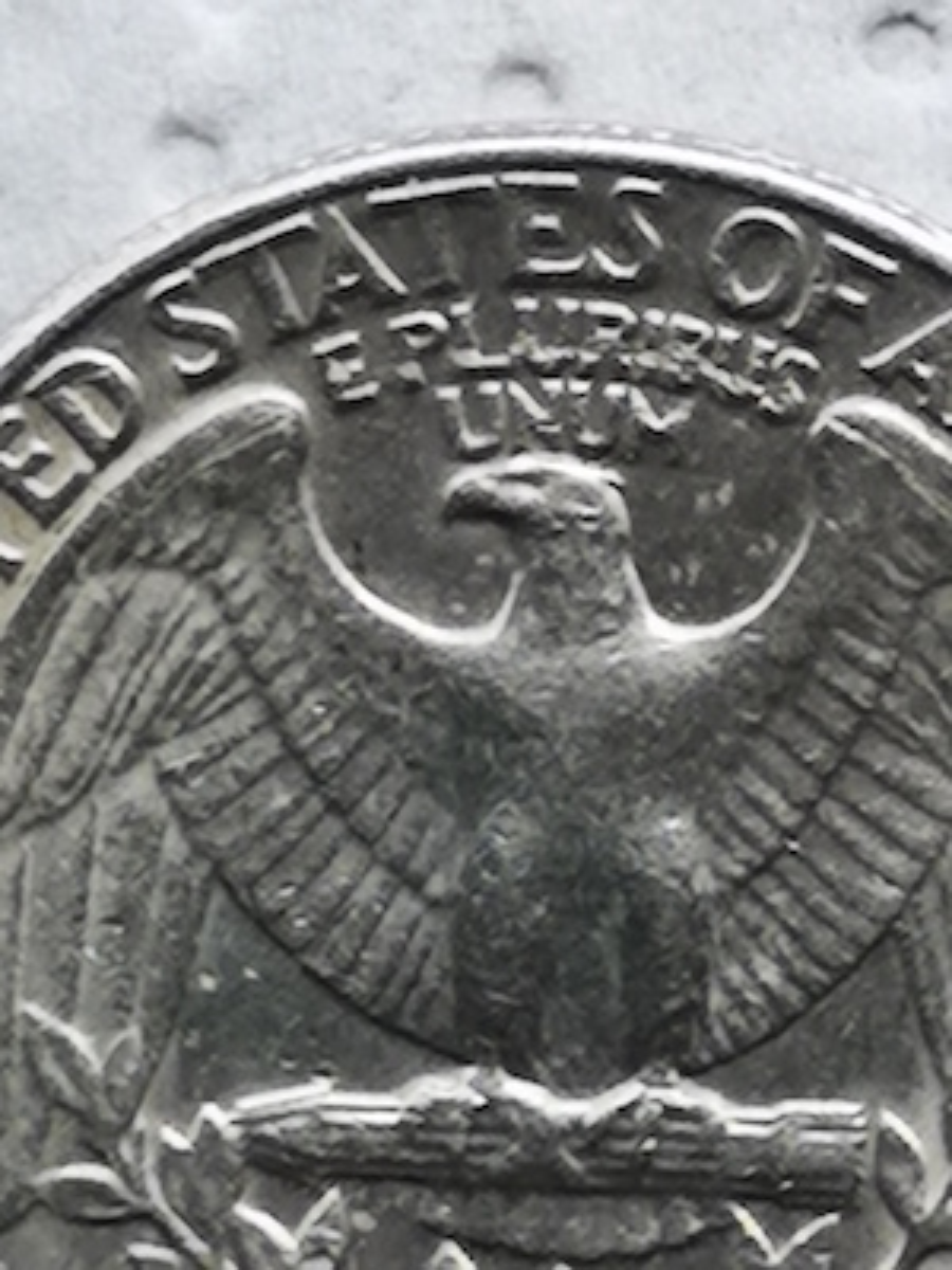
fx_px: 9791
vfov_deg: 7.4
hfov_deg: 5.6
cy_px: 635
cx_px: 476
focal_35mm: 267
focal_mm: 5.58
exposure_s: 1/569
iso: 50
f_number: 1.8
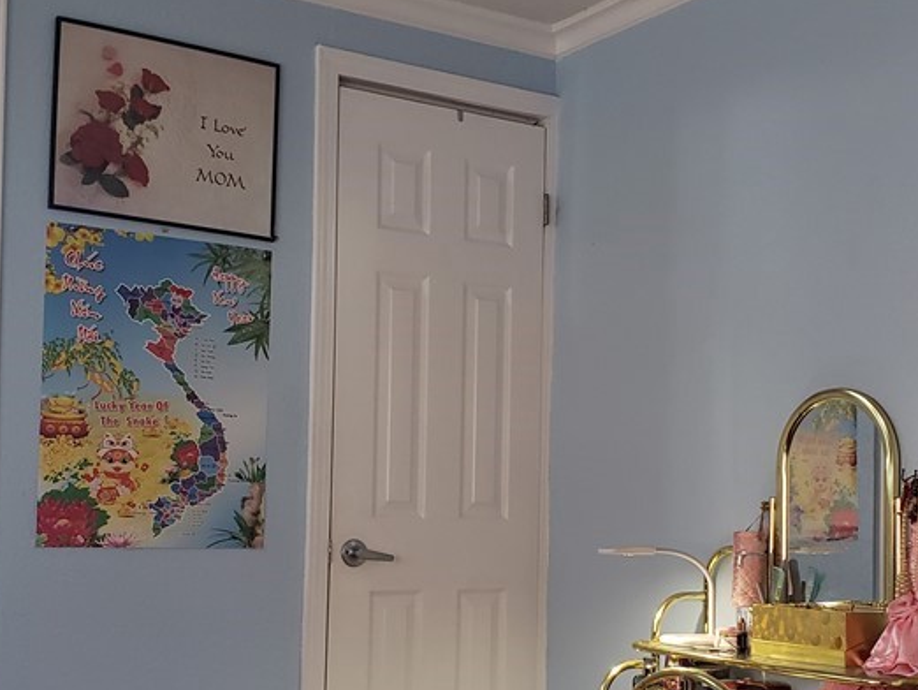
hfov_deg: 37.4
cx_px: 508
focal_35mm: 51
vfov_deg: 28.3
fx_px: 1353
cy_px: 496
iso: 200
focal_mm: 4.3
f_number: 2.4
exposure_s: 1/60
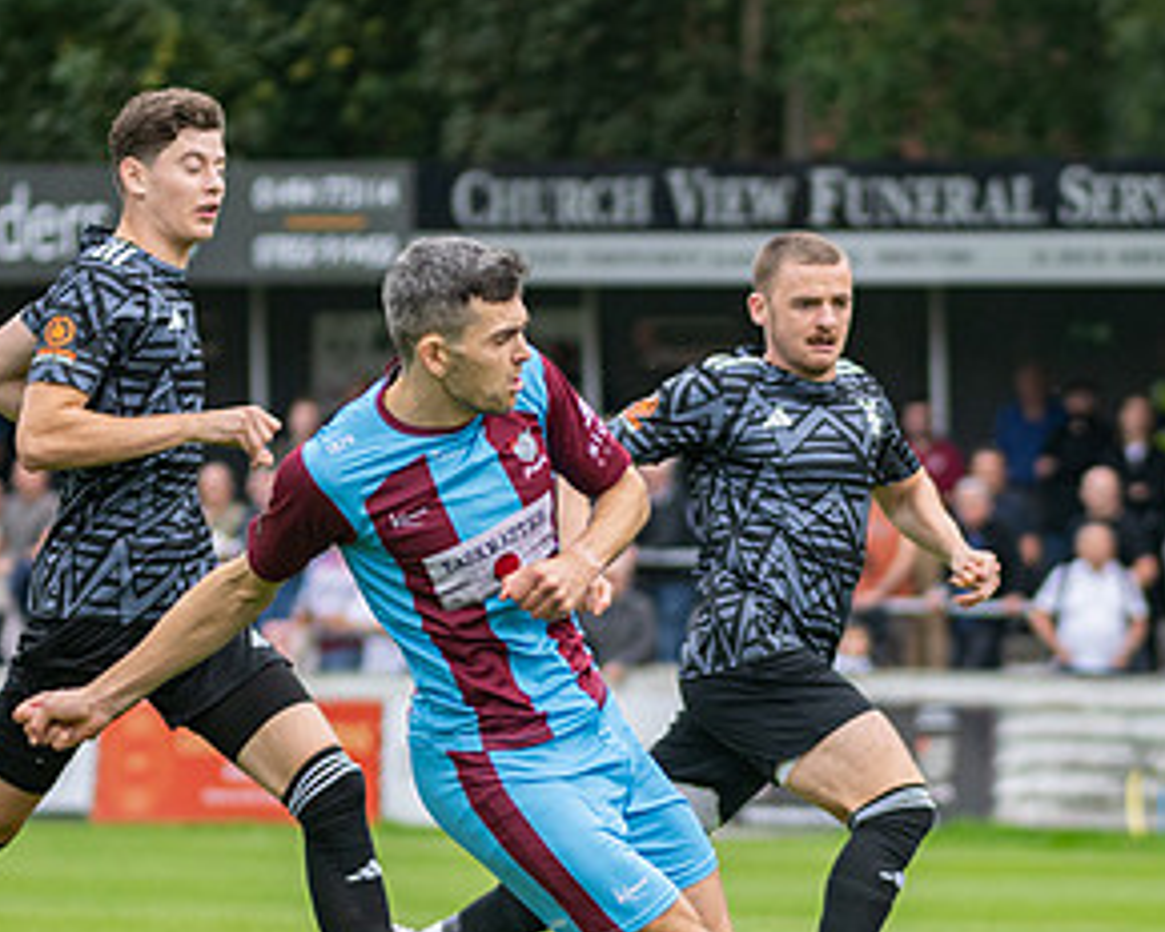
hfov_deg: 4.7
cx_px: 1011
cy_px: 852
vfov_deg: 3.8
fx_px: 14102
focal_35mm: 409
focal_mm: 125
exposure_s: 1/1000
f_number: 2.8
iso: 400
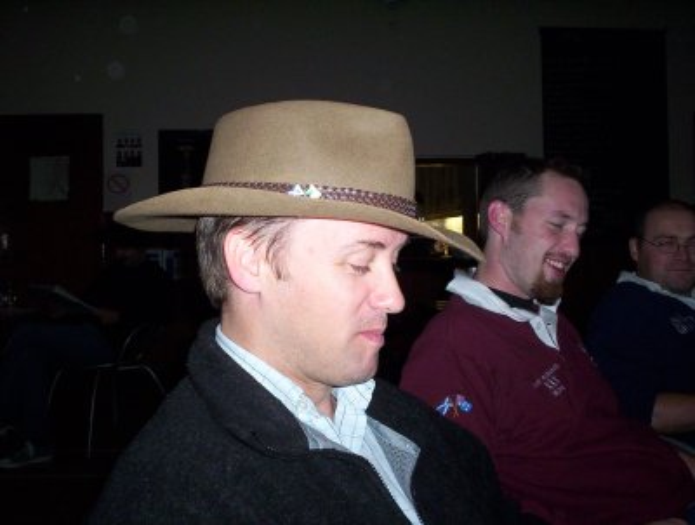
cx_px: 348
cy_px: 262
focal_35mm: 38
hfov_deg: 48.9
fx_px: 765
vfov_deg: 37.9
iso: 140
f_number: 4.5
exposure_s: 1/60
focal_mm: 4.99
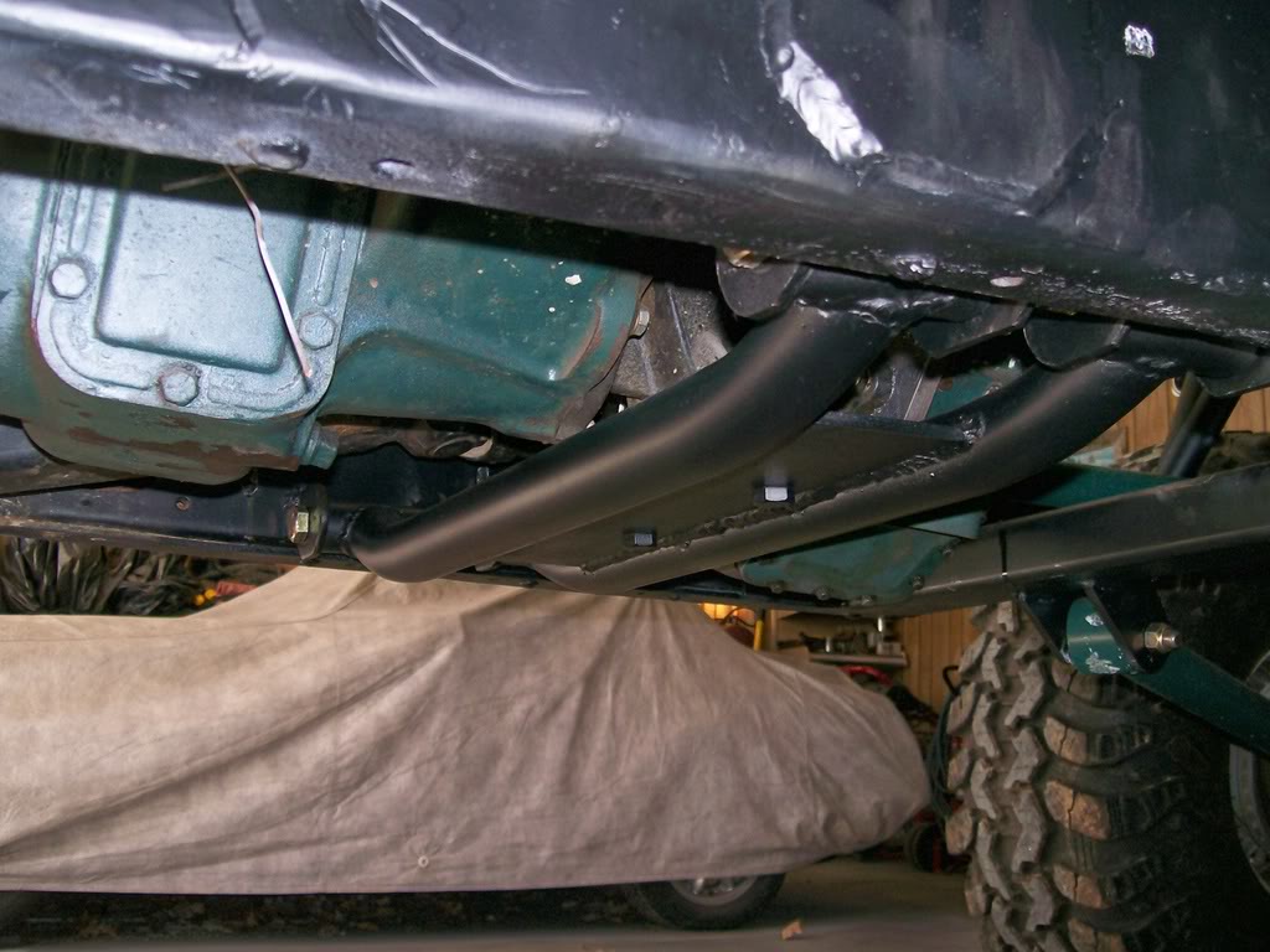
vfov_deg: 39.7
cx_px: 635
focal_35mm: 36
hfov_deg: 51.4
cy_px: 476
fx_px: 1321
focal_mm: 6
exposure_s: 1/64
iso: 80
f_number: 2.7
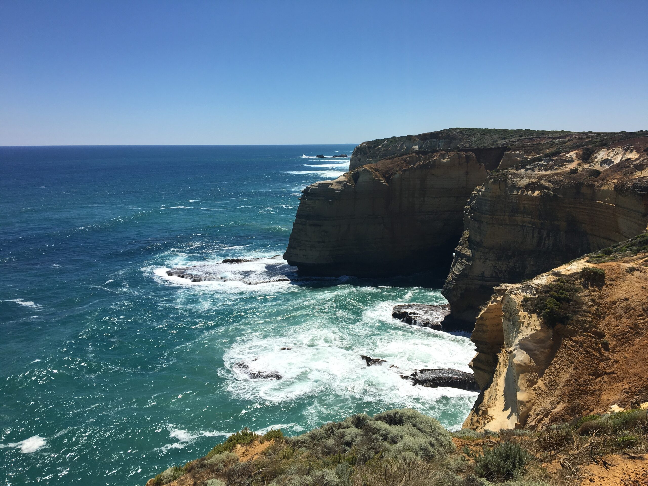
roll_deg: +1.9
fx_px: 543
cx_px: 324
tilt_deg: -11.3
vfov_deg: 48.2
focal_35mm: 29
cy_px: 243
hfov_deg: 61.7
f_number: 2.2
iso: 25
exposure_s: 1/3205
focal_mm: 4.15
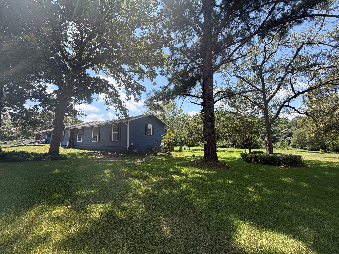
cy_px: 127
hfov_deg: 102.1
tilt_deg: +3.5
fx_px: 137
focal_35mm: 14
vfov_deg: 85.7
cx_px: 170
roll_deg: +2.0
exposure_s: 1/554
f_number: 2.2
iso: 40
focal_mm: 2.22
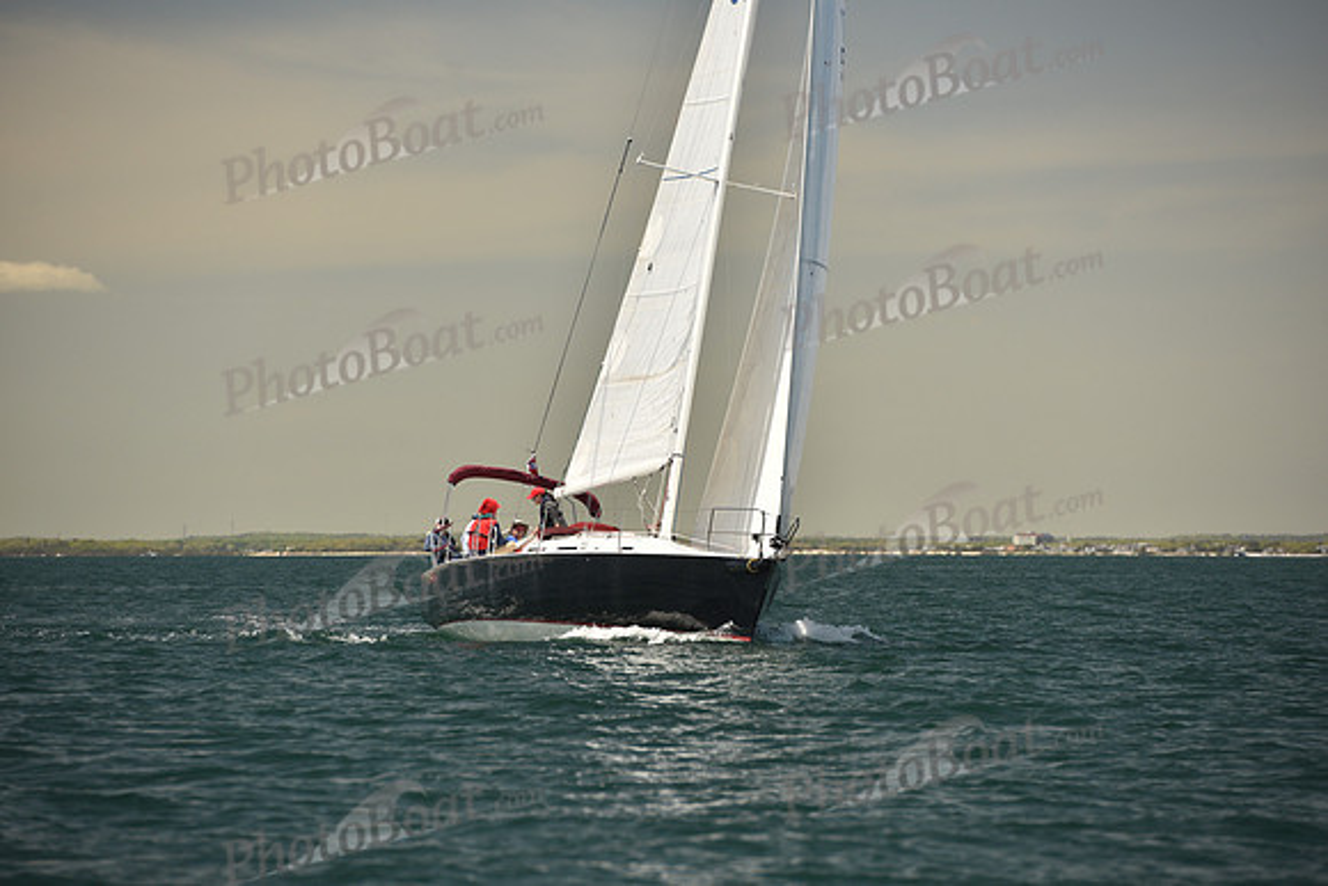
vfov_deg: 6.9
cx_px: 664
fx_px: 7379
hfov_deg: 10.3
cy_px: 443
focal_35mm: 200
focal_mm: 200
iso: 250
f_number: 5.6
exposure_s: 1/800
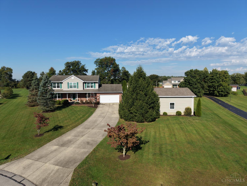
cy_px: 93
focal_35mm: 24
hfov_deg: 71.6
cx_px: 124
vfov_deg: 56.8
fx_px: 171
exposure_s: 1/5000
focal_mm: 8.67
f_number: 1.8
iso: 140
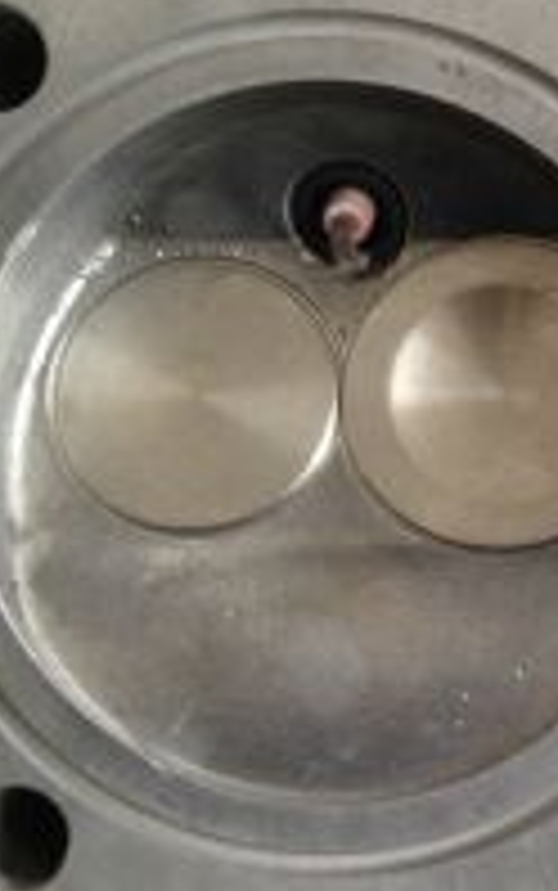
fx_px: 2187
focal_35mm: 90
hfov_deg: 13.8
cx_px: 792
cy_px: 490
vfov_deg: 23.0
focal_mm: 4.28
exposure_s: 1/20
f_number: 2.4
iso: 160
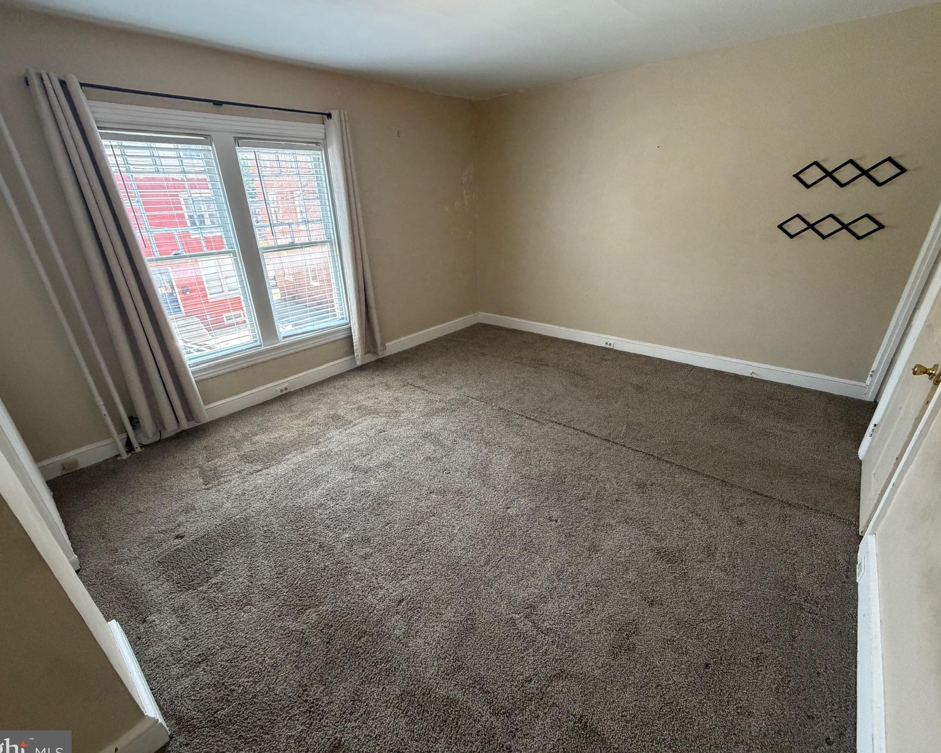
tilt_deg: -24.5
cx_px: 462
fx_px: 418
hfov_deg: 96.8
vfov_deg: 84.0
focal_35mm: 15
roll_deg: +2.3
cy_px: 384
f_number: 2.2
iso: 320
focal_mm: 2.22
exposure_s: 1/119
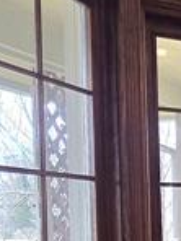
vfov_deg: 21.0
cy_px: 248
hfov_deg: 13.2
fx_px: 627
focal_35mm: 90
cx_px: 406
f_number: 1.9
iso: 320
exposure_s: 1/120
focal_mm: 2.2
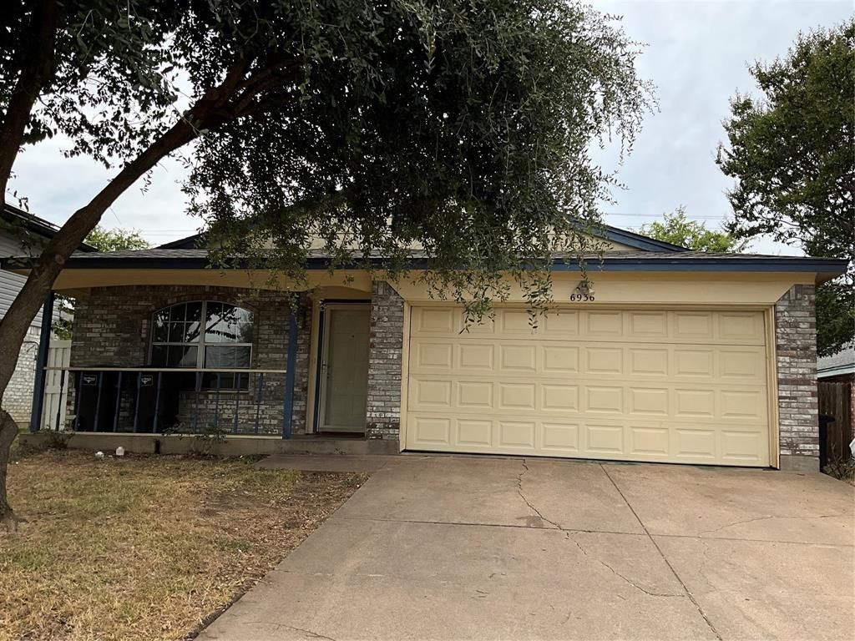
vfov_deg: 48.2
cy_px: 320
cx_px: 428
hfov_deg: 61.7
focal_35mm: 29
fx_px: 716
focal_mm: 3
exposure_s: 1/1984
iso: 25
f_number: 1.8
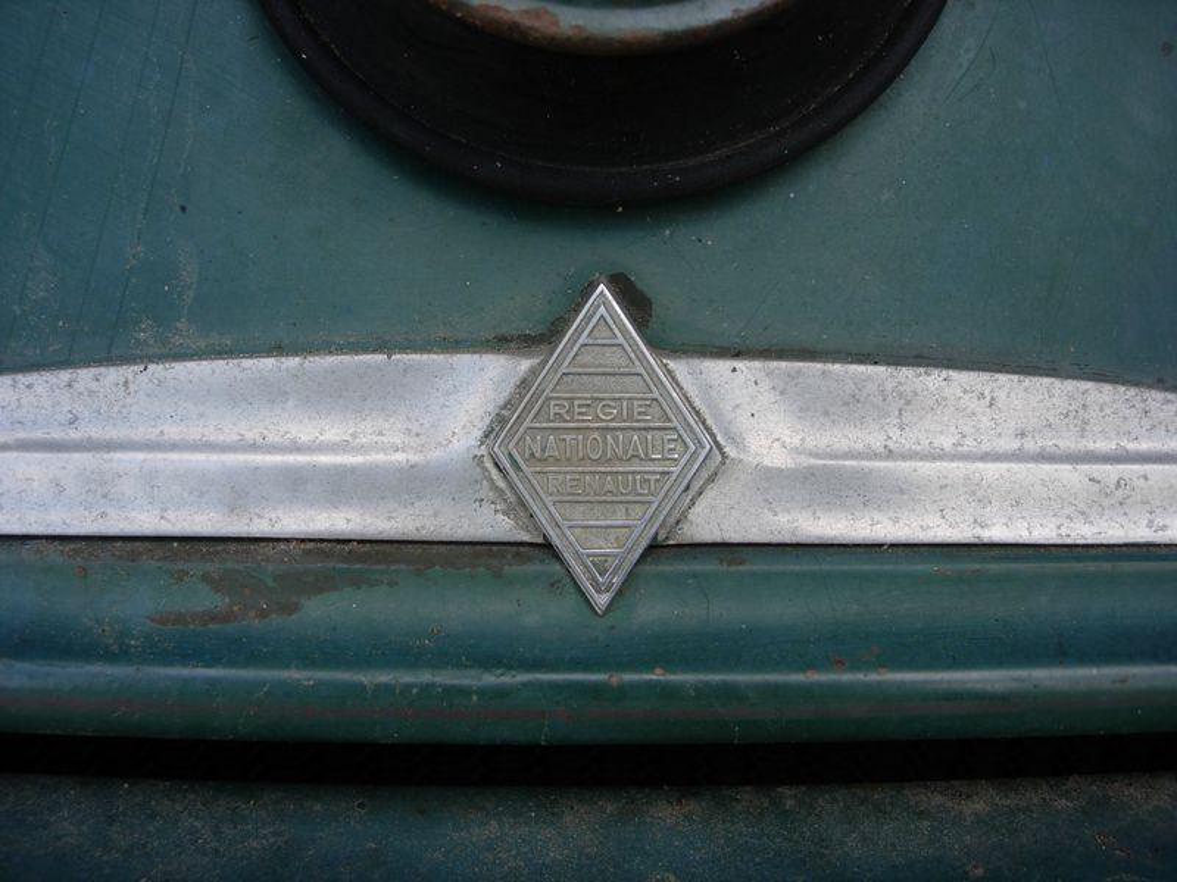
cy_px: 441
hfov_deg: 49.0
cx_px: 588
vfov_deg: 37.7
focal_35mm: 38
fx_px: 1292
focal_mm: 7.8
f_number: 2.8
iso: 64
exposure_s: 1/456
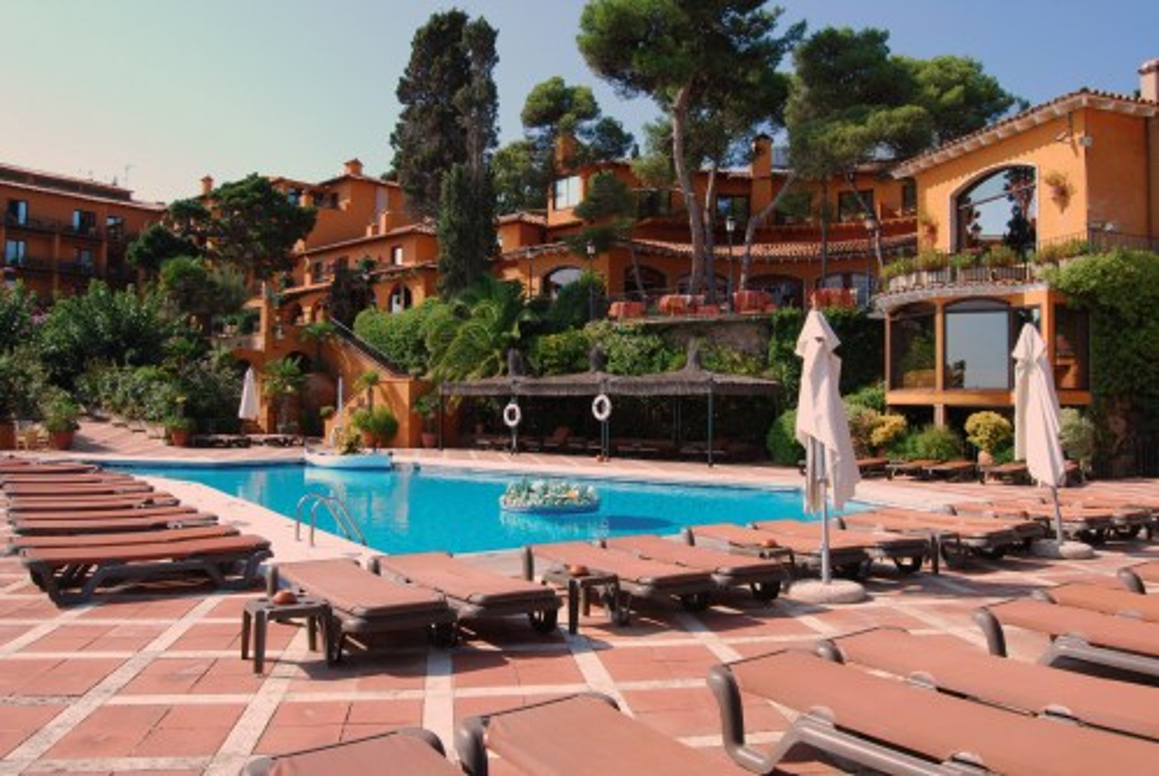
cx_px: 580
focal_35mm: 27
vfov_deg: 48.0
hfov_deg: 67.3
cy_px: 388
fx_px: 870
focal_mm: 18
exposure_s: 1/400
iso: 400
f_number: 10
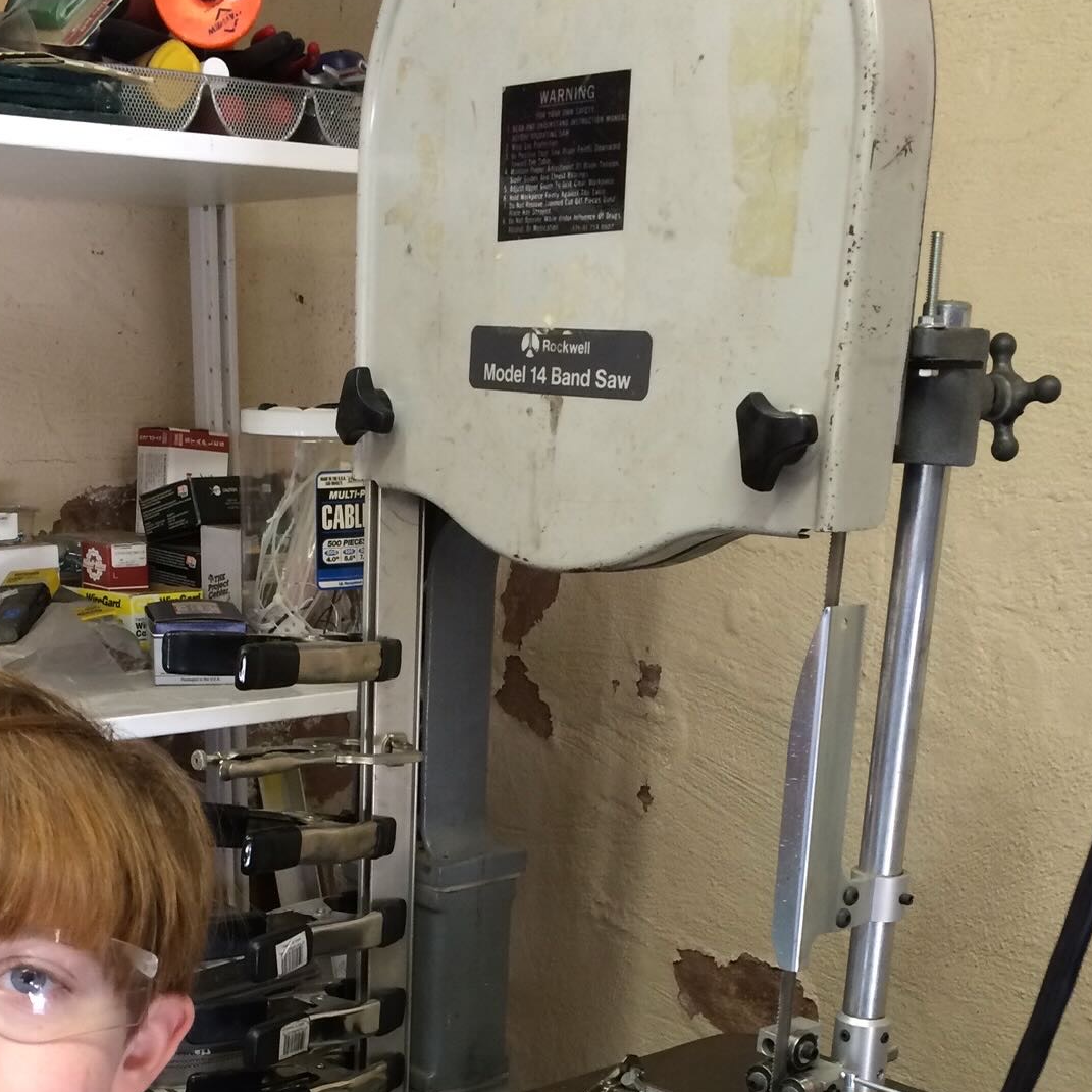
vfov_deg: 33.2
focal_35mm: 49
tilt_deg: -19.2
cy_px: 949
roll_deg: -0.1
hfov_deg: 34.5
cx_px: 412
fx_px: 1749
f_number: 2.2
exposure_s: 1/30
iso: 100
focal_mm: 4.15
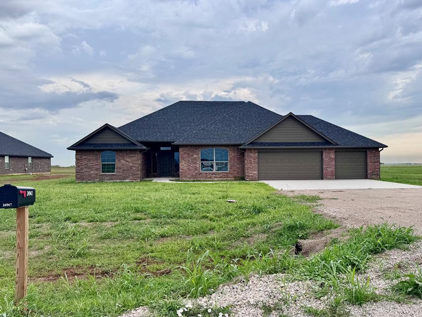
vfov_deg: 48.3
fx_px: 354
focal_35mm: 29
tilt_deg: +1.9
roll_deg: +1.0
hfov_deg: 61.4
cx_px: 239
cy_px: 160
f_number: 1.78
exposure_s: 1/3597
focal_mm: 6.76
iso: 80
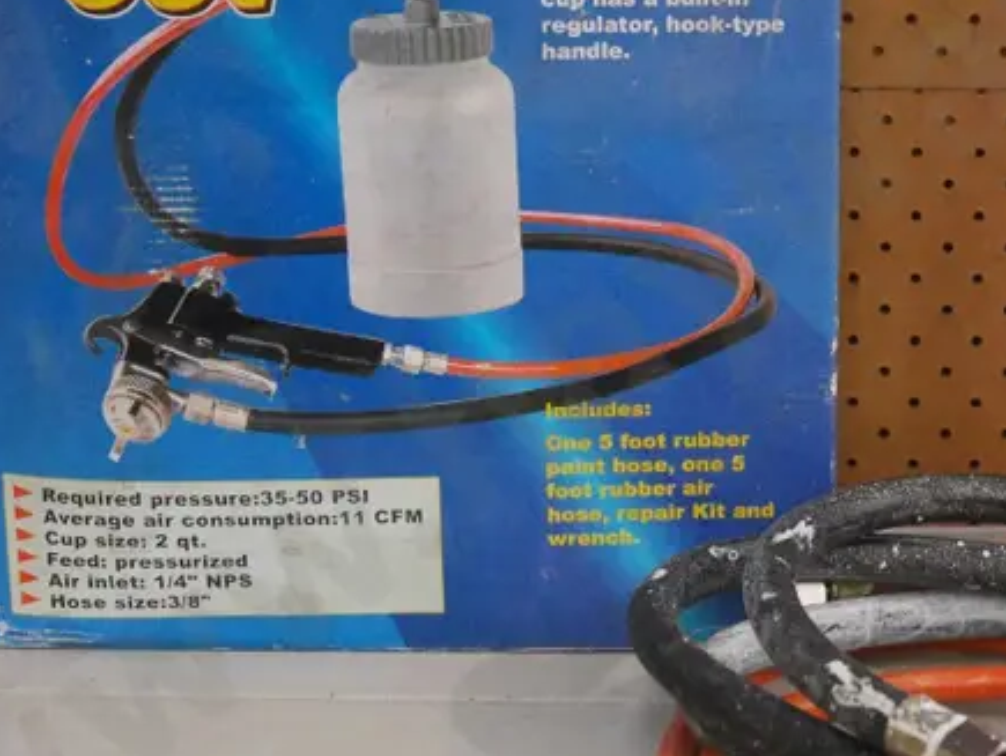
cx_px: 874
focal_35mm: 80
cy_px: 149
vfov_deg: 18.3
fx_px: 2327
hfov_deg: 23.8
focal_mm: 17
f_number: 4.1
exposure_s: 1/100
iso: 3200
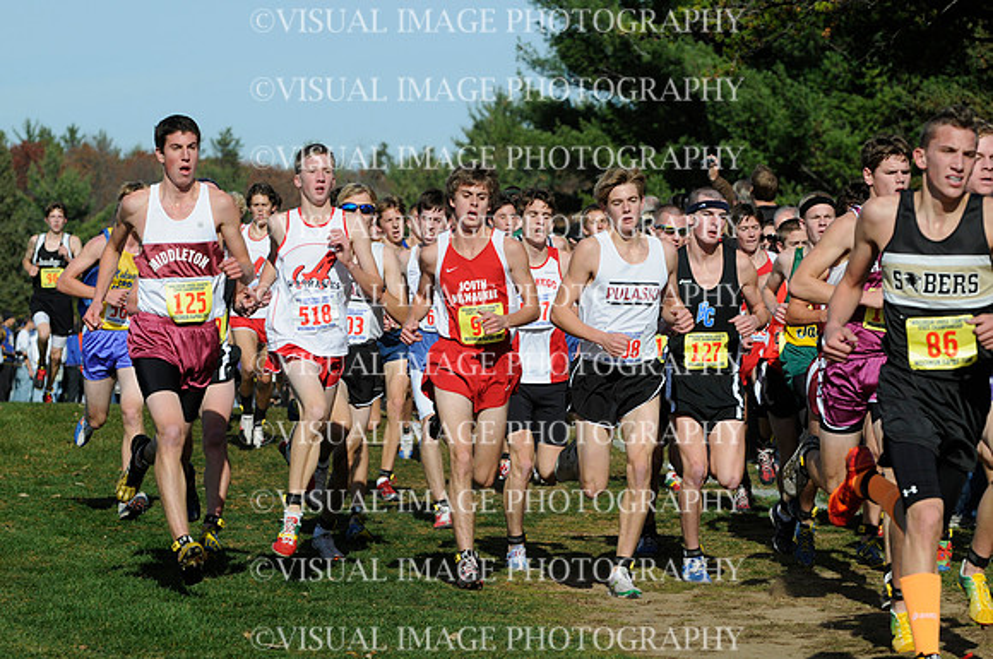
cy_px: 330
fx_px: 5165
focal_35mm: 188
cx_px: 496
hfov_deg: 11.0
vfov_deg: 7.3
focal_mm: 125
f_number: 5.6
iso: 200
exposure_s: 1/1000
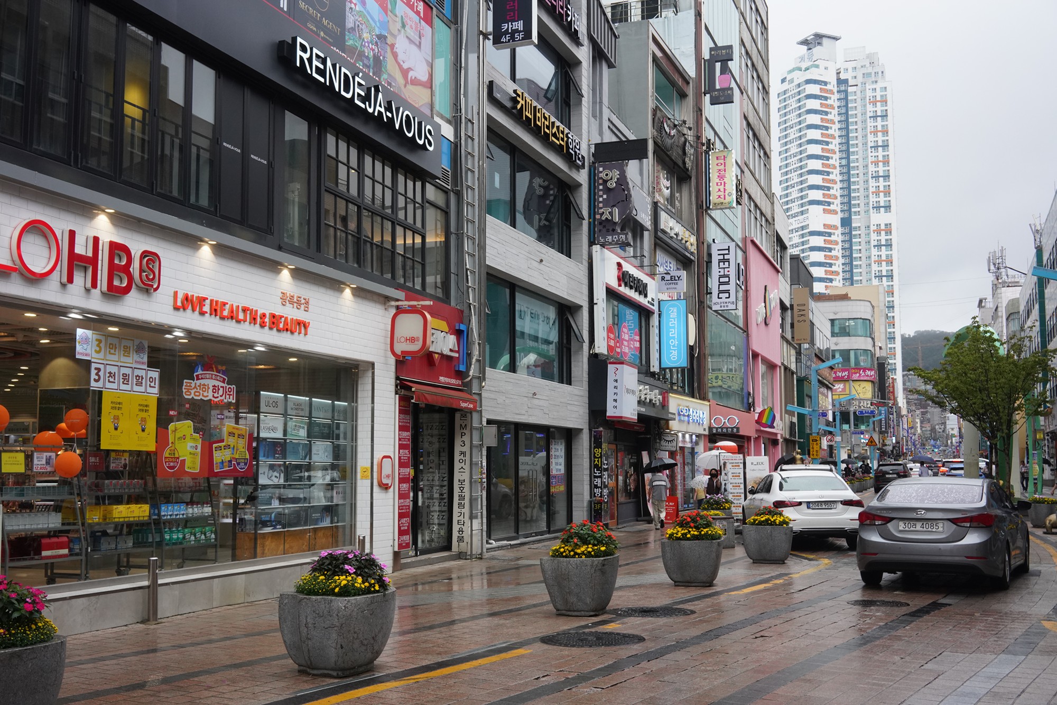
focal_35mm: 35
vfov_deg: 37.9
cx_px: 528
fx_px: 1028
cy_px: 352
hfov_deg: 54.4
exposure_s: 1/125
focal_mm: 35
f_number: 16
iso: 1600
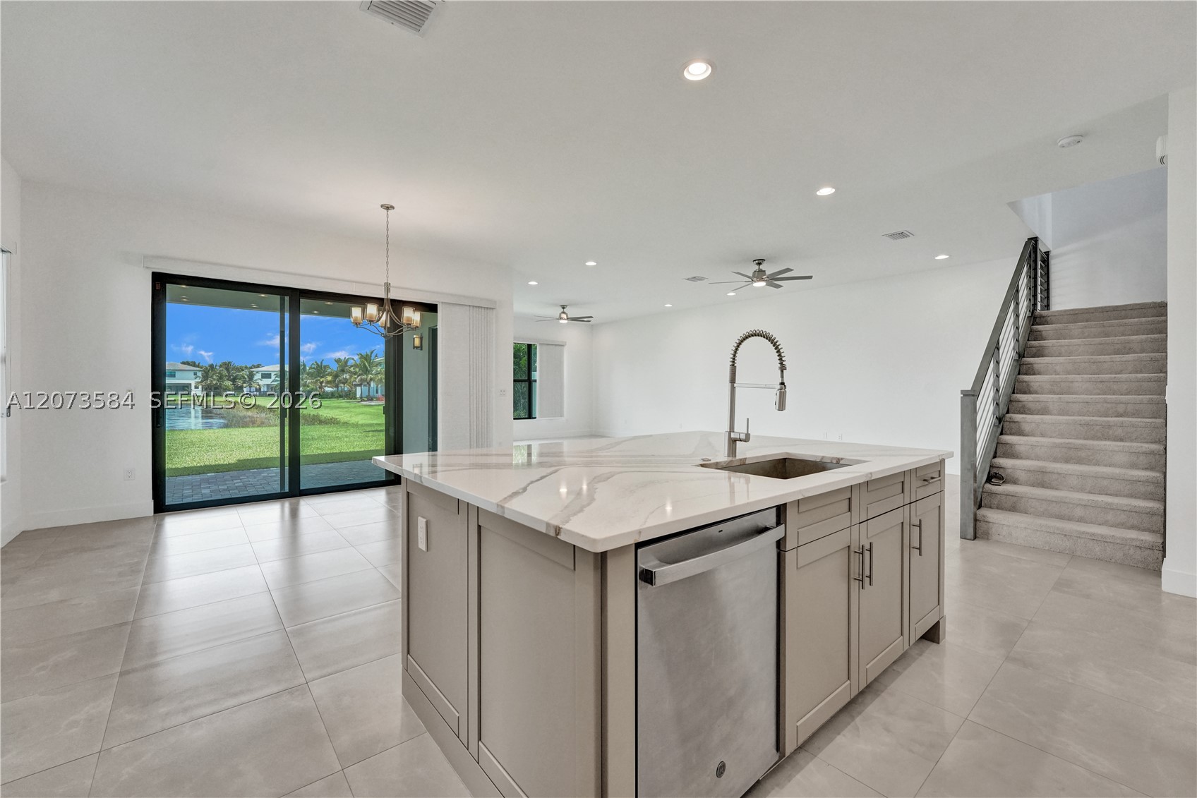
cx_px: 598
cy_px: 399
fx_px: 466
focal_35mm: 14
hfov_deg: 104.2
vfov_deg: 81.2
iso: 2500
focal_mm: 14
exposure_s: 1/400
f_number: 8
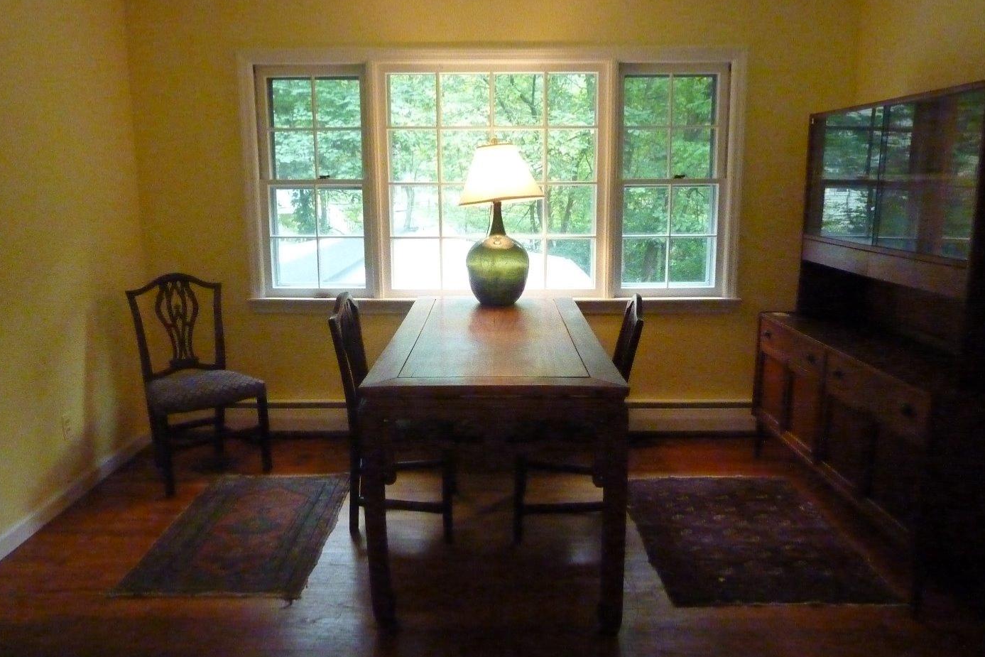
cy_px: 324
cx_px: 483
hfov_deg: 67.4
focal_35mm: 27
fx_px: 739
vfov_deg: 47.9
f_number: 4
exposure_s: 1/100
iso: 1600
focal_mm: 4.1
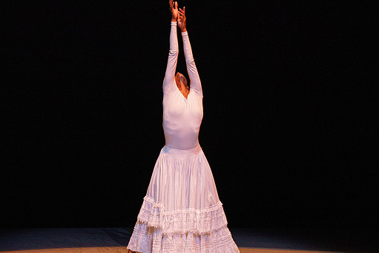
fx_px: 4897
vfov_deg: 3.0
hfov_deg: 4.4
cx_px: 190
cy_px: 134
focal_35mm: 465
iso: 5000
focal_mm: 400
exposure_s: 1/400
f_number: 6.3
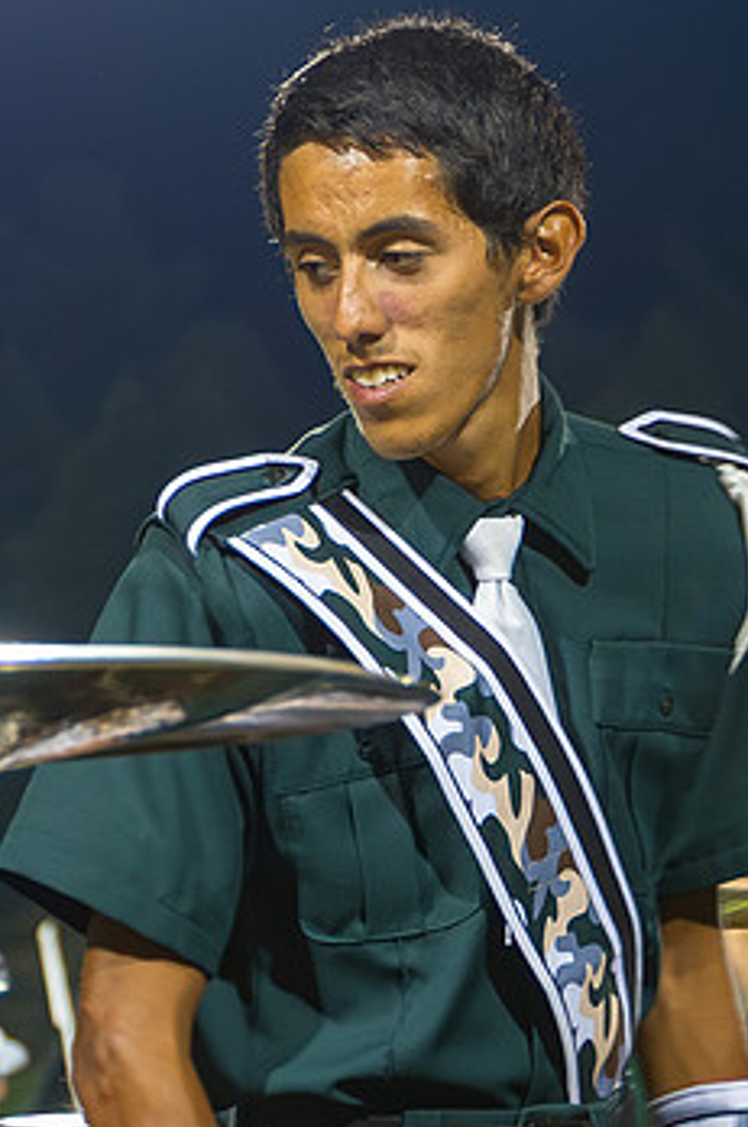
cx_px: 628
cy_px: 448
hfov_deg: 6.5
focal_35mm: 211
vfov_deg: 9.8
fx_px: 6595
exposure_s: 1/160
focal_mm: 85
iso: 4500
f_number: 5.6
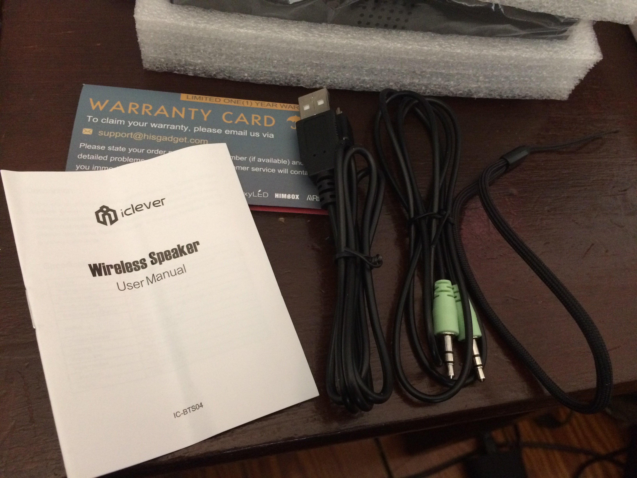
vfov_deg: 48.2
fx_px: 534
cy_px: 239
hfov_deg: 61.7
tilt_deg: -59.1
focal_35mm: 29
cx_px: 318
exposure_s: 1/25
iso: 320
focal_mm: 4.15
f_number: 2.2
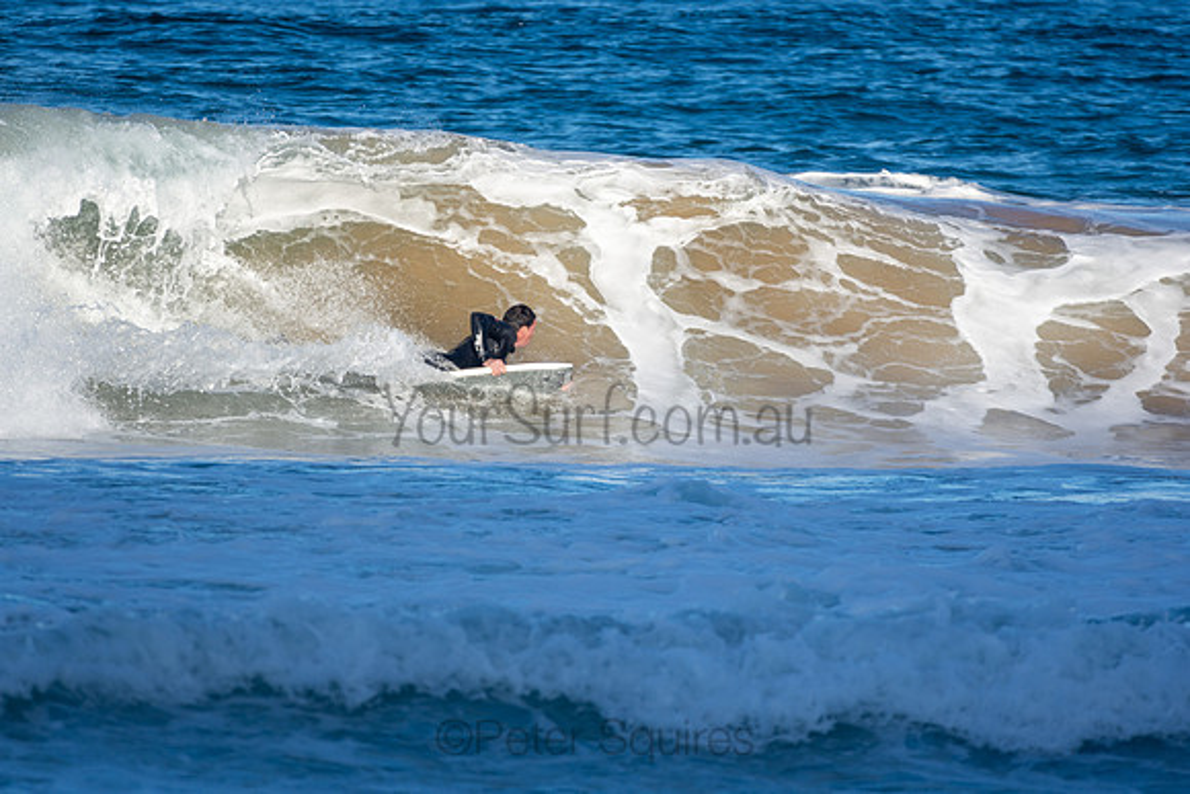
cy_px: 397
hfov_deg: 2.7
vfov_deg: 1.8
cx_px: 595
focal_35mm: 750
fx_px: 24796
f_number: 5.6
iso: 180
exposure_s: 1/1000
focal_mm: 500
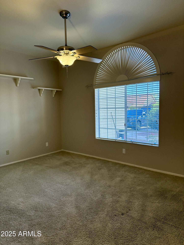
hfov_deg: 56.8
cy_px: 122
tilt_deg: -5.4
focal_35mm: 24
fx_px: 170
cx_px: 92
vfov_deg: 71.6
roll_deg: +1.3
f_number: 1.78
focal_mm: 6.76
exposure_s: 1/158
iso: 200
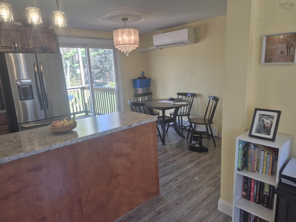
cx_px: 148
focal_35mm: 23
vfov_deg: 58.9
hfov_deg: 73.9
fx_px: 197
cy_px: 111
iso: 64
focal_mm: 5.4
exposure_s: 1/120
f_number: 1.8
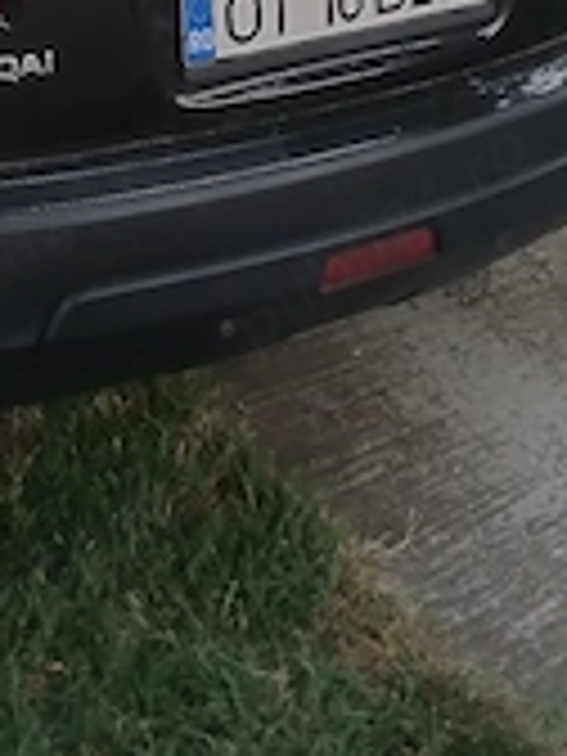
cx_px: 122
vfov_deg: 28.6
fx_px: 1354
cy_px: -58
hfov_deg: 23.3
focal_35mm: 62
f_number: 1.8
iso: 400
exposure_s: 1/20
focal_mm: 3.98
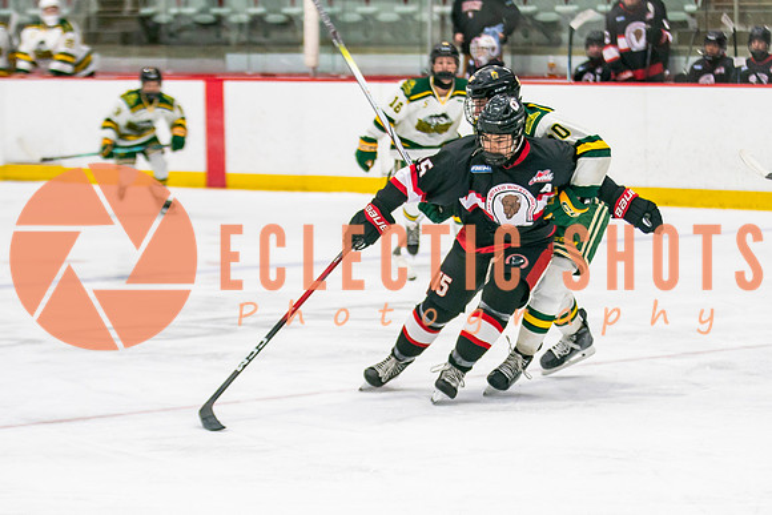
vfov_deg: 7.6
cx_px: 449
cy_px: 312
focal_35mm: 181
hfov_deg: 11.3
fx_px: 3891
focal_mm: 90
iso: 800
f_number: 2.8
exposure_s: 1/640
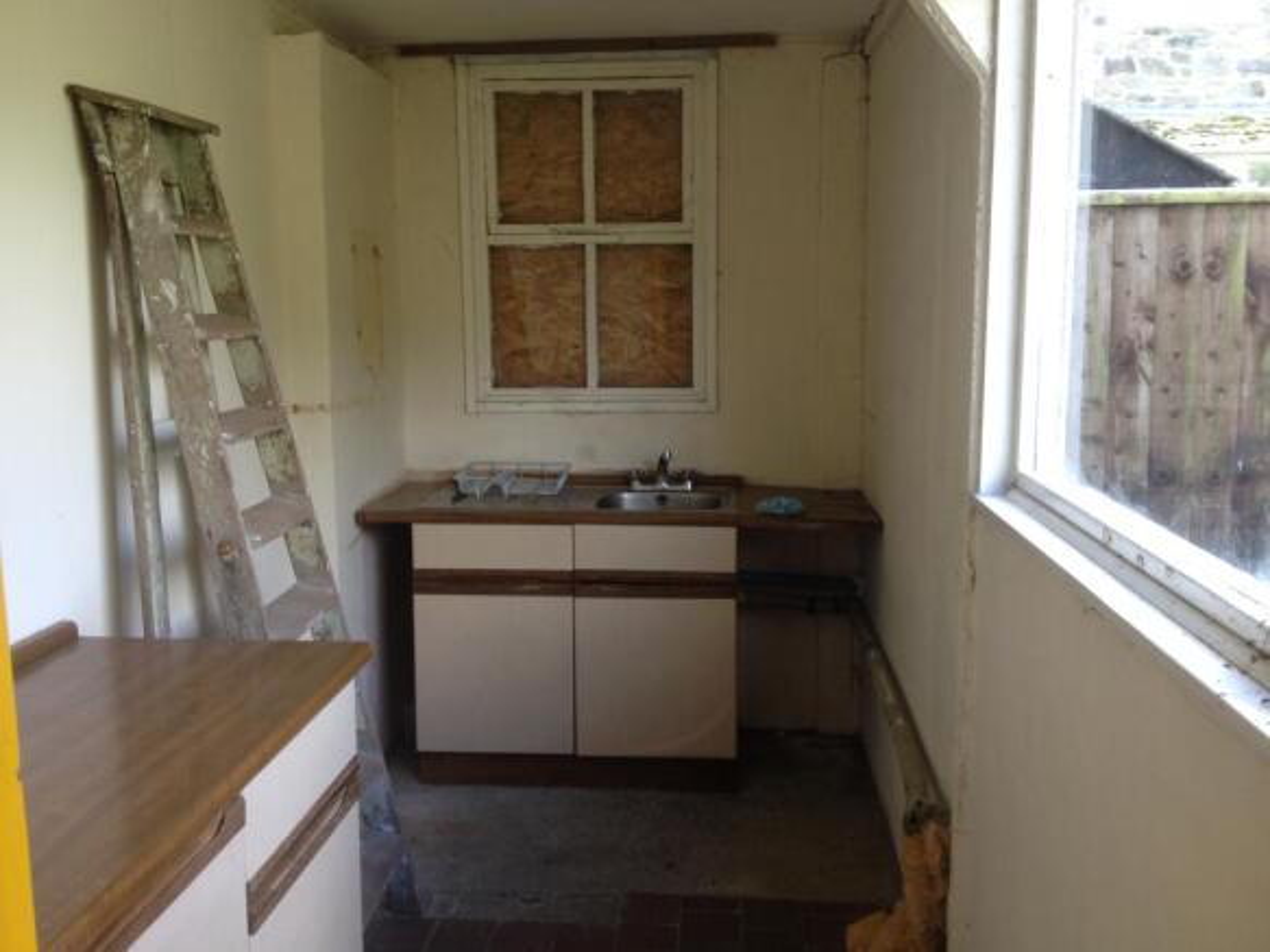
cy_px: 476
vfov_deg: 40.7
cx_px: 635
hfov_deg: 52.6
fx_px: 1284
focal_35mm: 35
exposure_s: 1/40
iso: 50
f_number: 2.4
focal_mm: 4.28
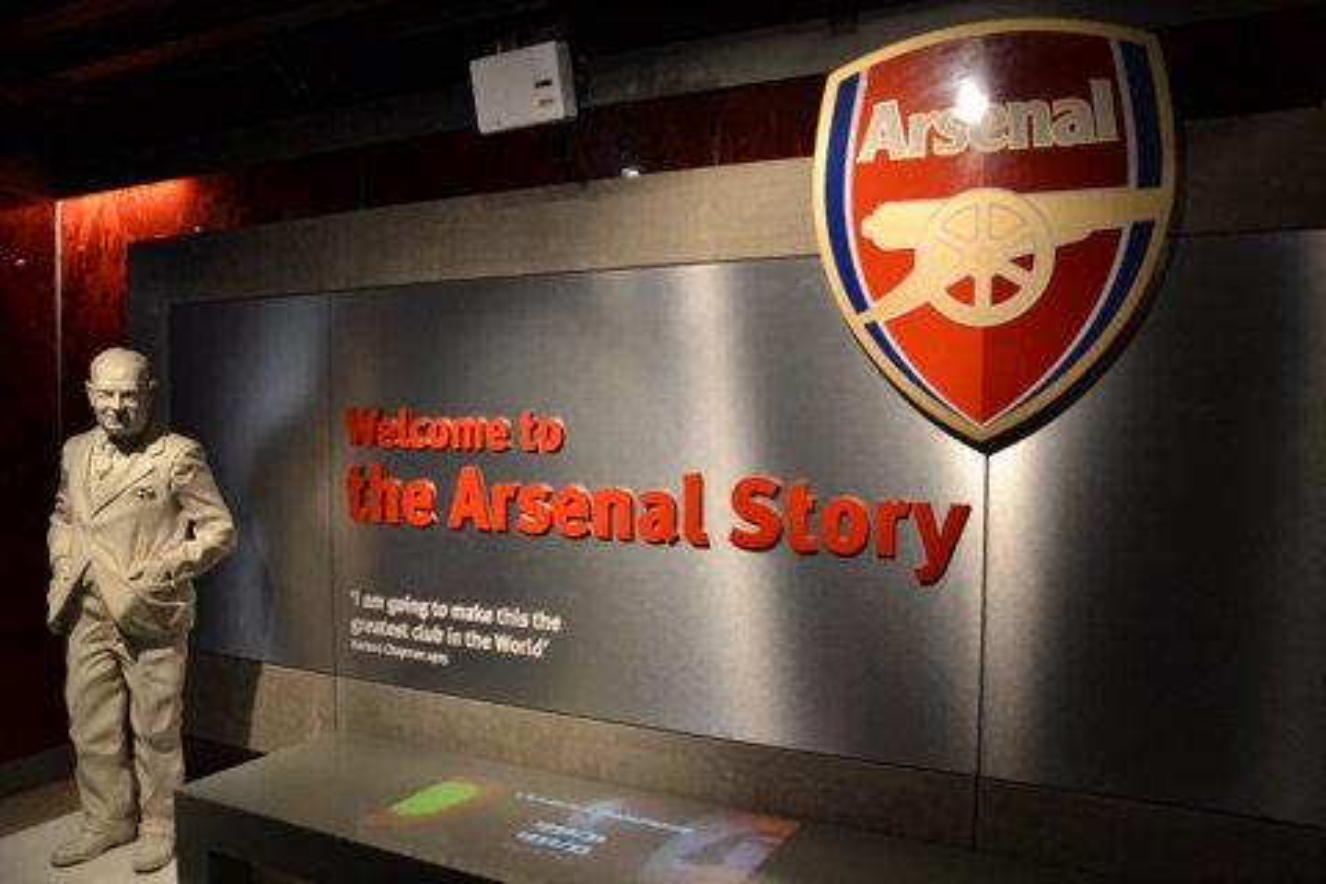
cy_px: 442
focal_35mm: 27
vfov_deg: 47.9
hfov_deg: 67.4
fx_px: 994
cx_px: 663
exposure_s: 1/25
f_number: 3.5
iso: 400
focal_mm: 18
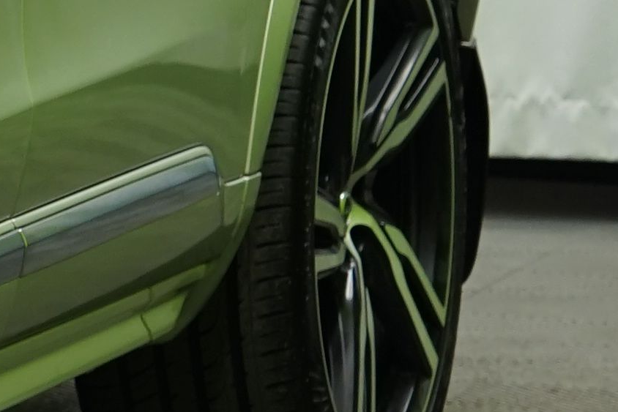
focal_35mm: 384
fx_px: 6593
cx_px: -1303
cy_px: -105
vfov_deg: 3.6
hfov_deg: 5.1
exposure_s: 1/20
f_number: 5.6
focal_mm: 54
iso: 500
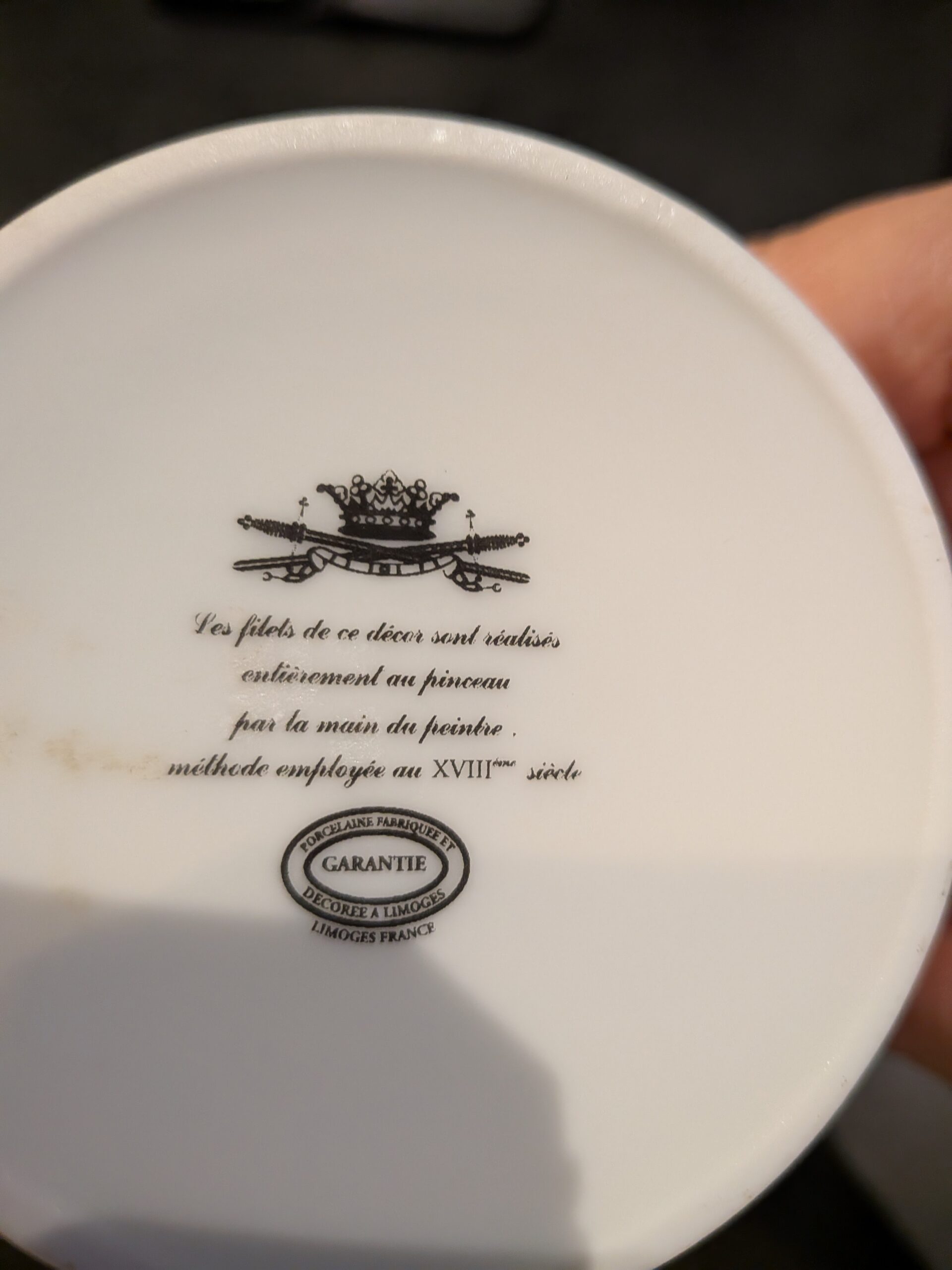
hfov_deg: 56.8
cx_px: 476
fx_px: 880
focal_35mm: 24
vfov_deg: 71.6
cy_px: 635
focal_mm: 4.53
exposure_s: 1/100
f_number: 1.7
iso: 470
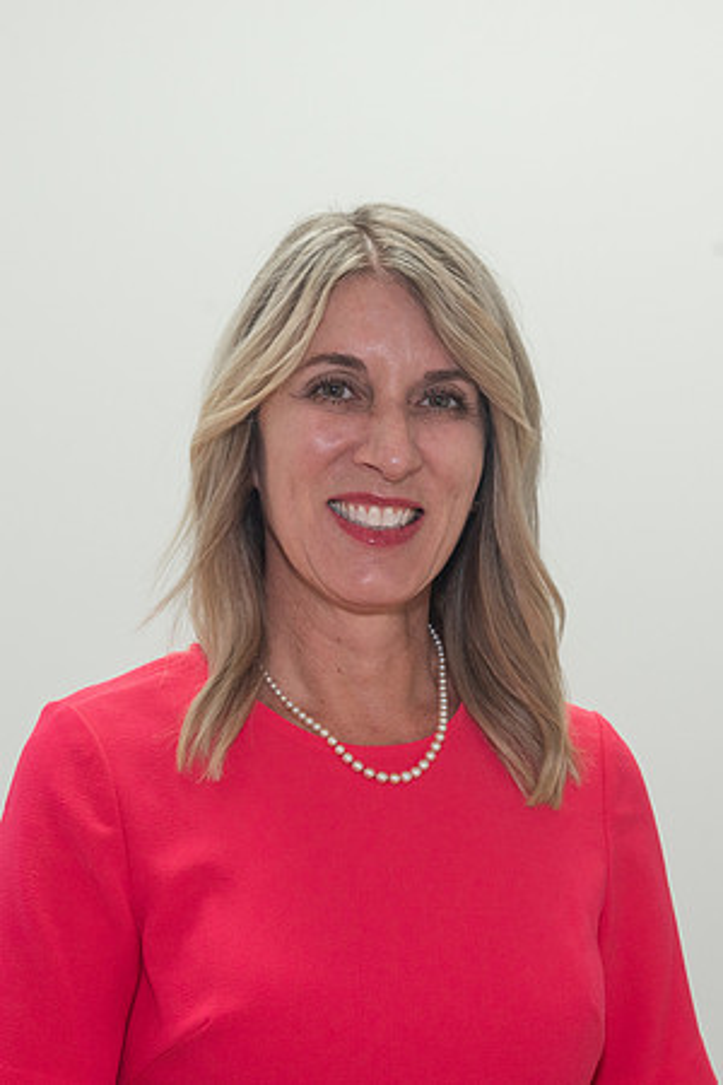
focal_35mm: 93
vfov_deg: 21.8
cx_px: 367
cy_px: 511
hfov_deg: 14.7
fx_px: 2810
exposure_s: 1/100
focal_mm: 58
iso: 400
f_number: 6.3
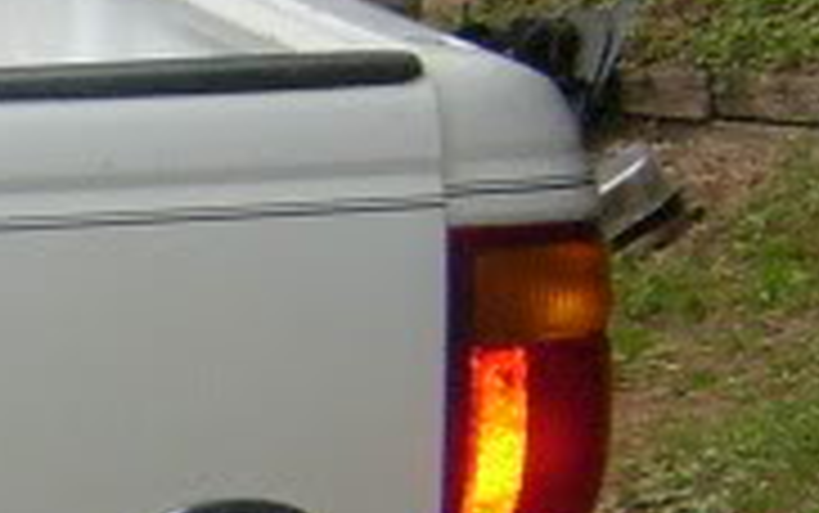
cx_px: -1035
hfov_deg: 9.2
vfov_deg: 6.3
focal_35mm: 209
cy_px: 616
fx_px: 4668
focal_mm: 5.8
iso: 100
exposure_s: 1/45
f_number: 2.8
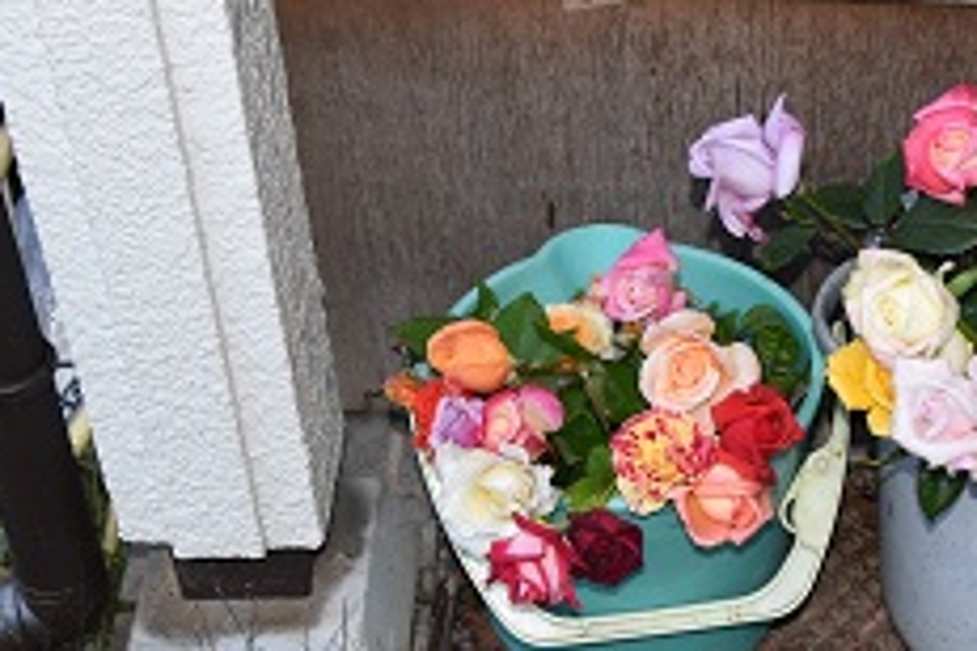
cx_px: 770
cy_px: 617
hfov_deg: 25.6
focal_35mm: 78
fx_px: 2117
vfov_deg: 17.2
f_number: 2.8
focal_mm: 20
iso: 800
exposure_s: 1/60
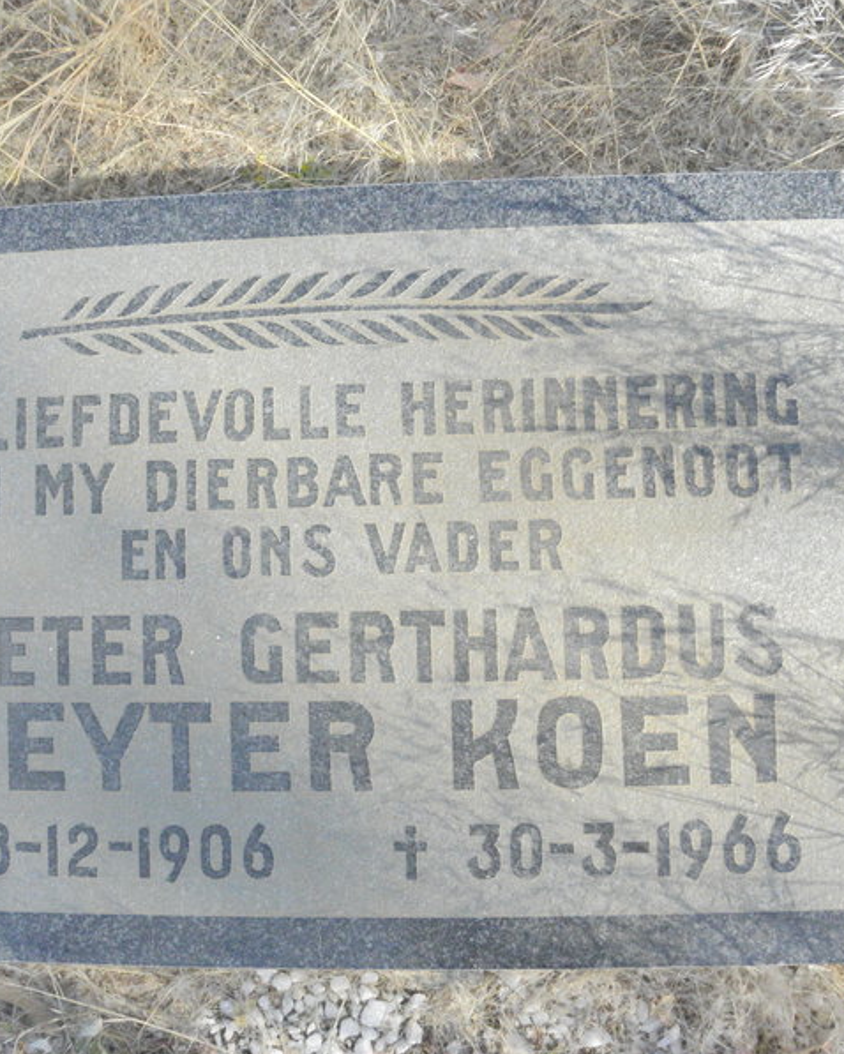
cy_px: 526
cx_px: 330
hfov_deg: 43.1
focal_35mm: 34
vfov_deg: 52.8
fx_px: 1061
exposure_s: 1/200
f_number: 6.3
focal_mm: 4.6
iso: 200
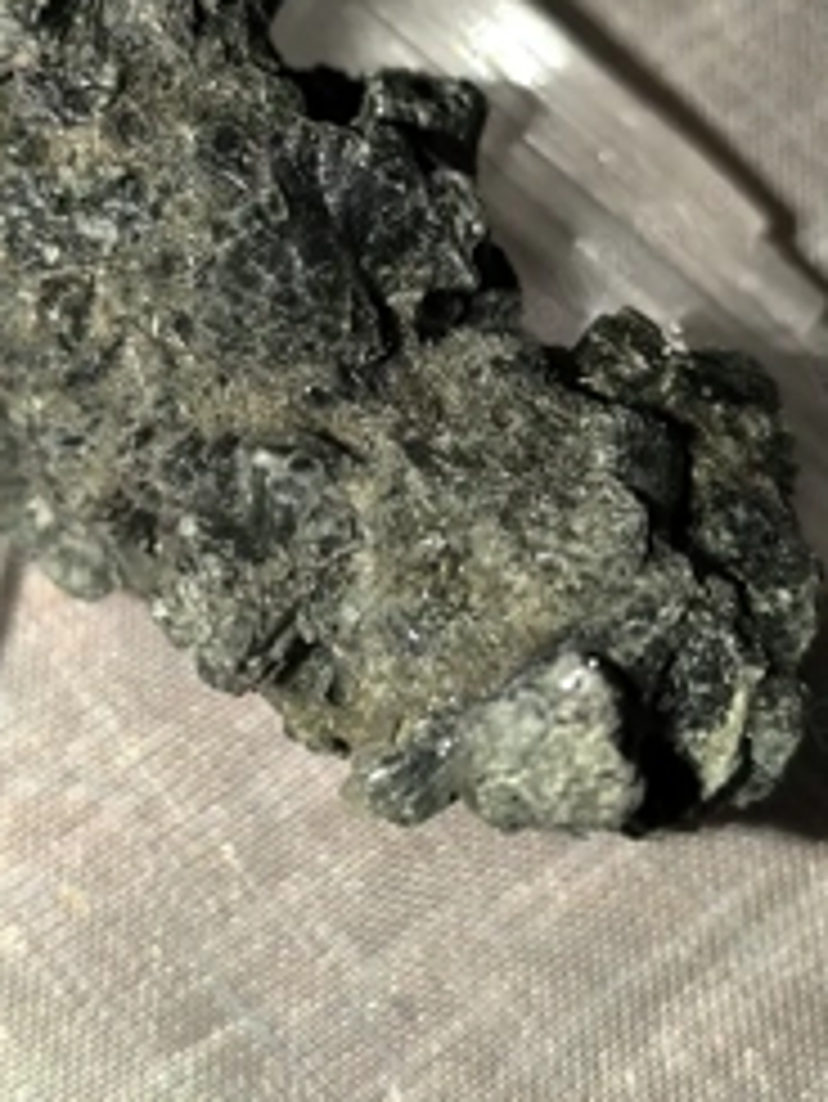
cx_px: 333
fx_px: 2390
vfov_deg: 25.8
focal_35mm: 75
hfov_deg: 19.6
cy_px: 333
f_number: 1.65
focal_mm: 6.14
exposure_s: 1/50
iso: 500
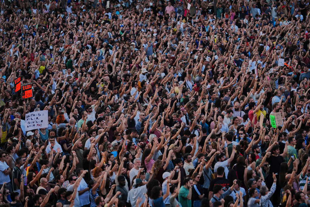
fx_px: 1162
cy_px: 104
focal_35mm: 135
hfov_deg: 15.2
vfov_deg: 10.2
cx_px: 155
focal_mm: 135
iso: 1600
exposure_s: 1/5000
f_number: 1.8
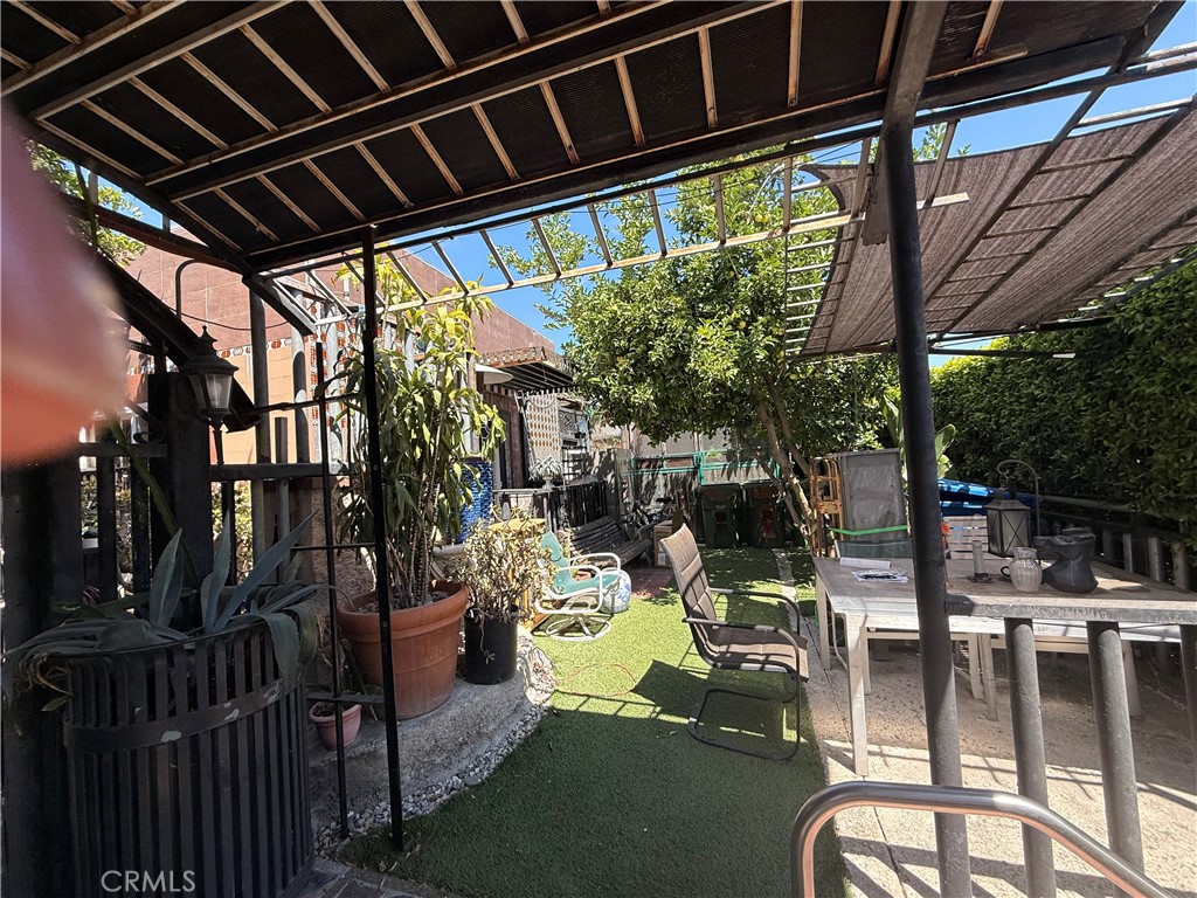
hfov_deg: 102.1
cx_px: 598
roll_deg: +3.3
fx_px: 484
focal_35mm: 14
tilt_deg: +3.8
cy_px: 449
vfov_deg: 85.7
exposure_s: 1/433
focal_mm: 2.22
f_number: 2.2
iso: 50
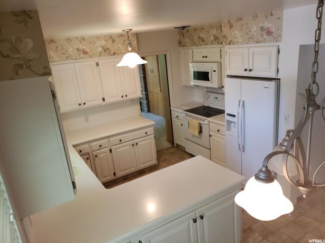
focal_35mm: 26
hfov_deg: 67.3
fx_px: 244
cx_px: 162
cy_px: 122
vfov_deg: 53.1
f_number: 2.4
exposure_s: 1/60
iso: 320
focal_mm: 4.3
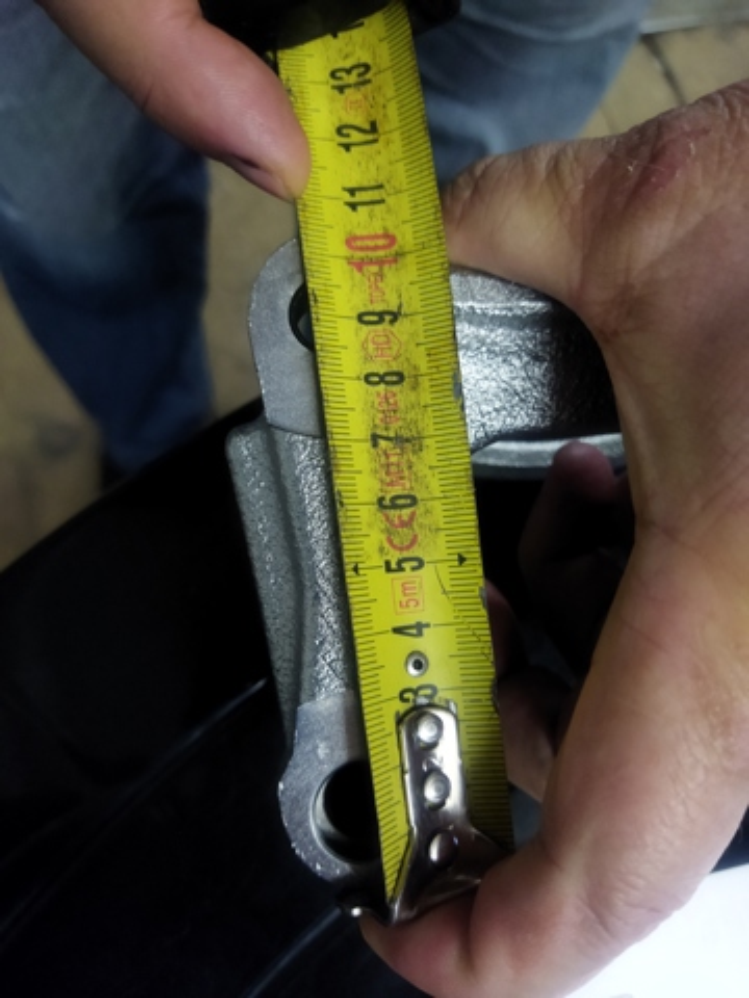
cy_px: 499
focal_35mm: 27
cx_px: 374
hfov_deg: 51.4
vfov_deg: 65.3
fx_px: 779
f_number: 1.79
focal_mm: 4.71
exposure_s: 1/25
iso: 263
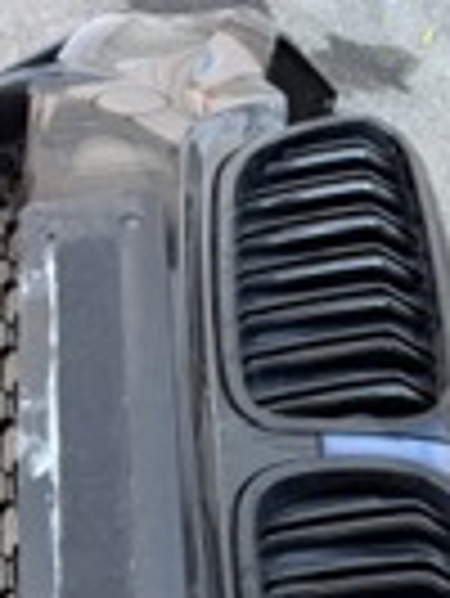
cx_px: 162
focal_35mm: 94
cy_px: 935
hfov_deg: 15.7
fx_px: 1627
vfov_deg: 18.2
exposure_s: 1/116
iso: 125
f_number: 1.6
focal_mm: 5.96
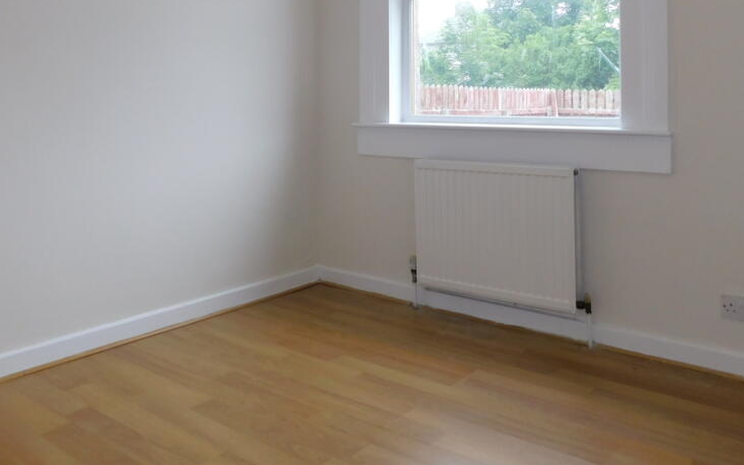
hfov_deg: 56.7
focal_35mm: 34
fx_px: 690
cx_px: 374
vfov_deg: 36.1
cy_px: 95
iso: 125
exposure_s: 1/60
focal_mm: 4
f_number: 3
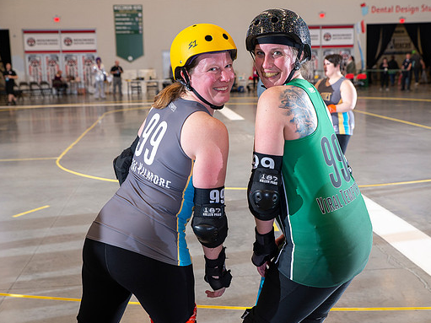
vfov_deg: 24.4
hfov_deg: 32.2
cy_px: 162
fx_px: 747
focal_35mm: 60
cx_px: 234
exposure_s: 1/160
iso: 640
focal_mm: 55
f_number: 6.3
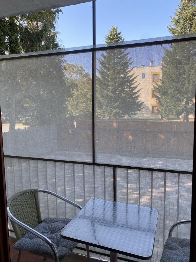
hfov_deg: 53.1
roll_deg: +1.1
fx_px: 196
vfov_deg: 67.3
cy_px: 131
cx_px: 98
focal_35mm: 26
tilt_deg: -6.1
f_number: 1.8
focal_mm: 4.25
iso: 32
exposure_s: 1/303
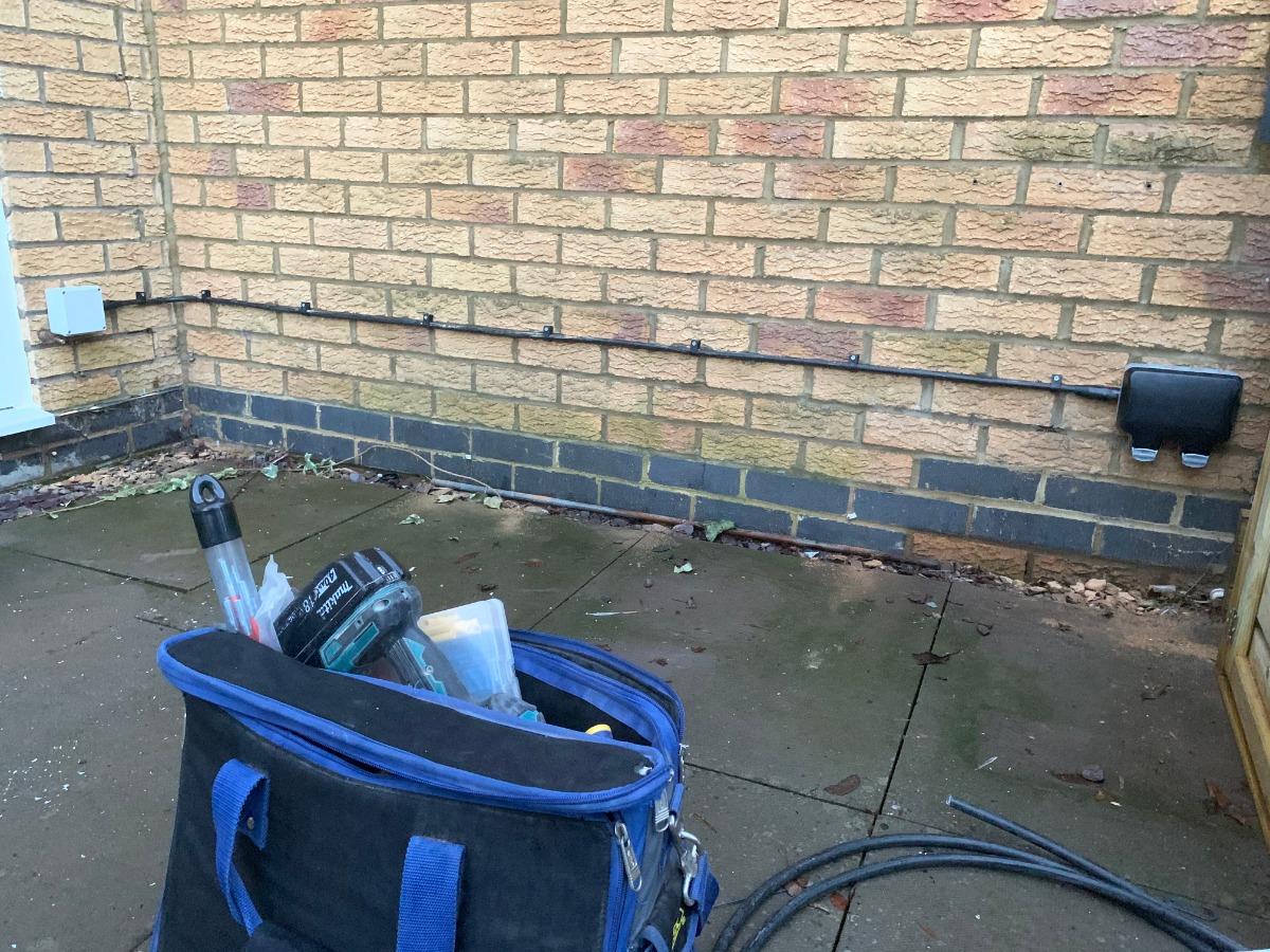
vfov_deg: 53.1
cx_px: 635
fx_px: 954
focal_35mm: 26
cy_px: 476
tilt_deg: -17.3
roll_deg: -2.0
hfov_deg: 67.3
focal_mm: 4.25
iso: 640
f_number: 1.8
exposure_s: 1/30
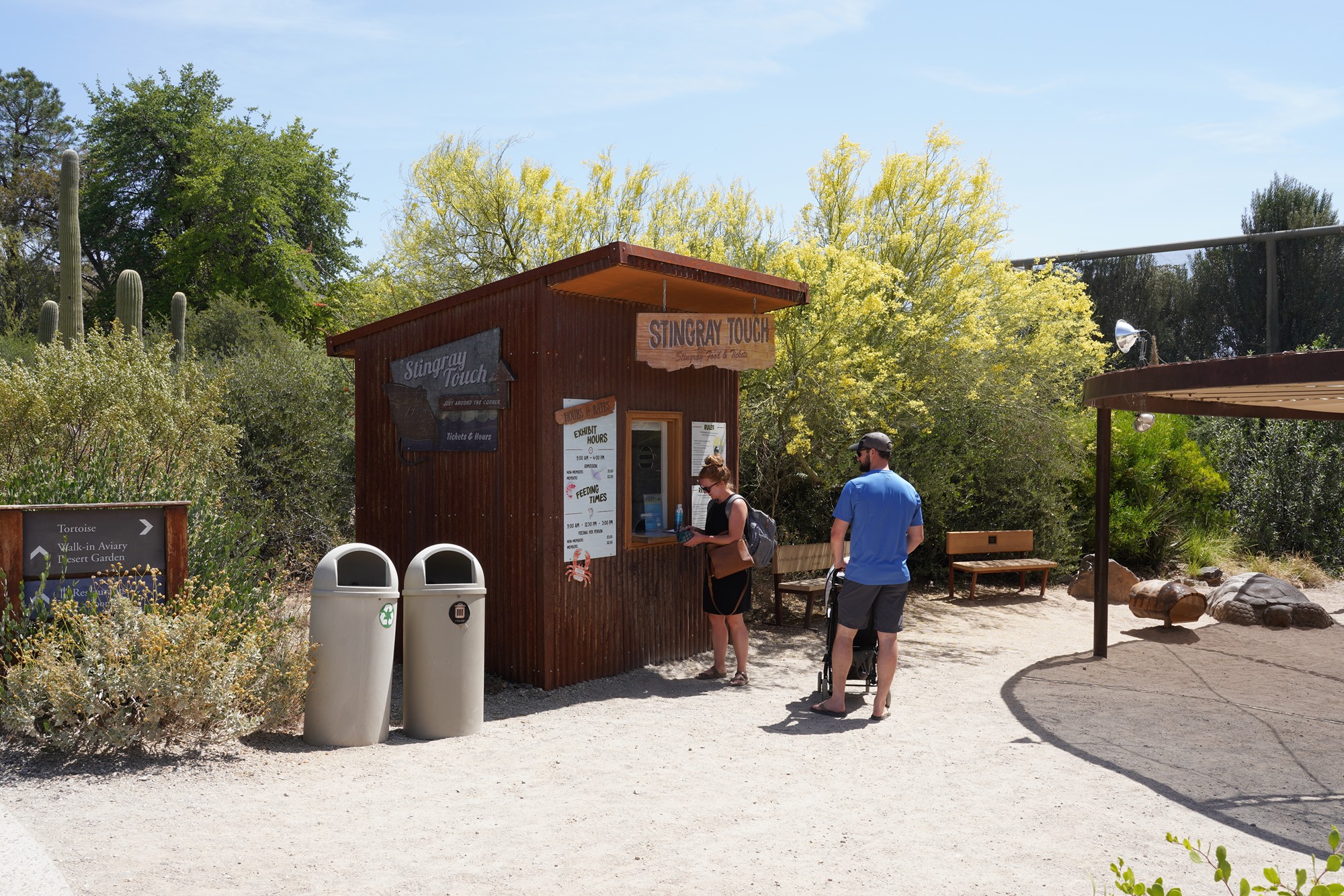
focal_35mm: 32
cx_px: 672
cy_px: 448
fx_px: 1195
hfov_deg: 58.7
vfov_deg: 41.1
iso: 160
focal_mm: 32
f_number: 14
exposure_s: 1/100
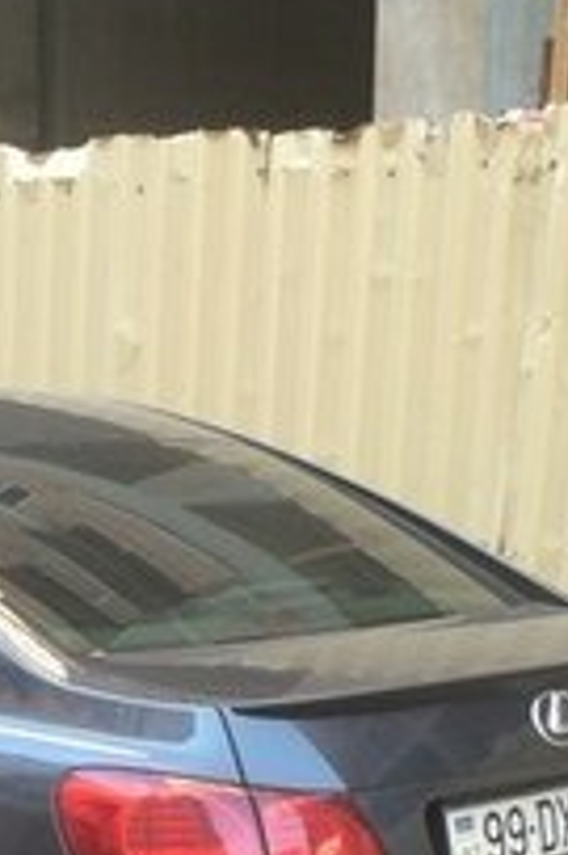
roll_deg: +1.5
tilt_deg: -15.5
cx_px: 88
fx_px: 2323
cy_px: 983
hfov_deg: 13.8
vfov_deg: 19.8
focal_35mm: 98
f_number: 2.2
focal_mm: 4.15
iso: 32
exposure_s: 1/100
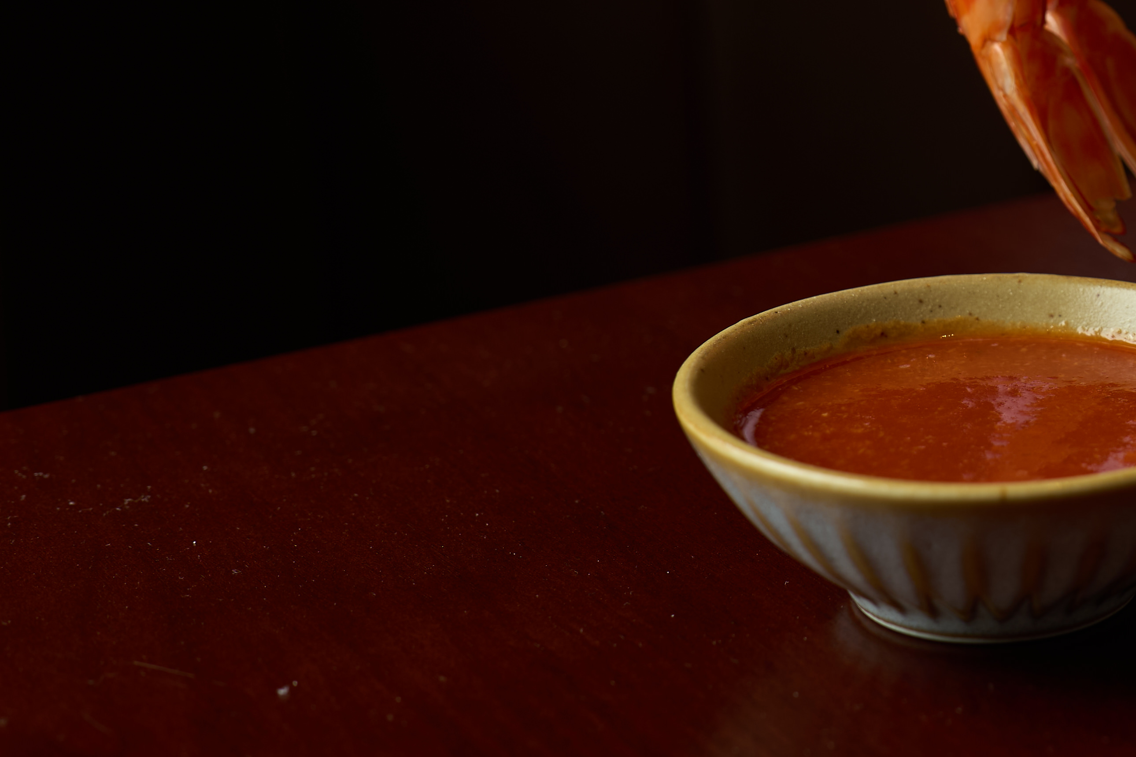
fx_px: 3597
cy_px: -9
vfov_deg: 11.9
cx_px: 1270
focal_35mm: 114
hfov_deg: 17.3
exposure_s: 1/80
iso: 100
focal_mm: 50
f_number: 5
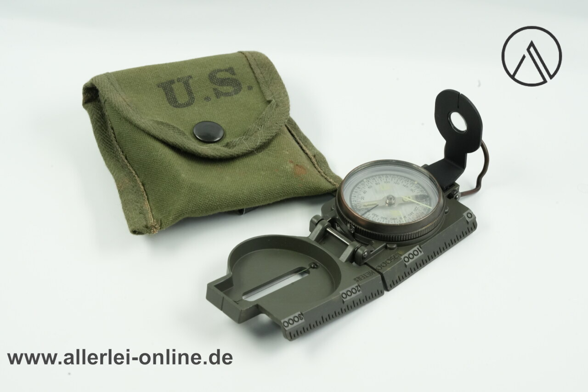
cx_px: 294
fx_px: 1470
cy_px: 196
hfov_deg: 22.6
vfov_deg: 15.2
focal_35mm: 90
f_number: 16
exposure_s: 1/50
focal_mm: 90
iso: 2500
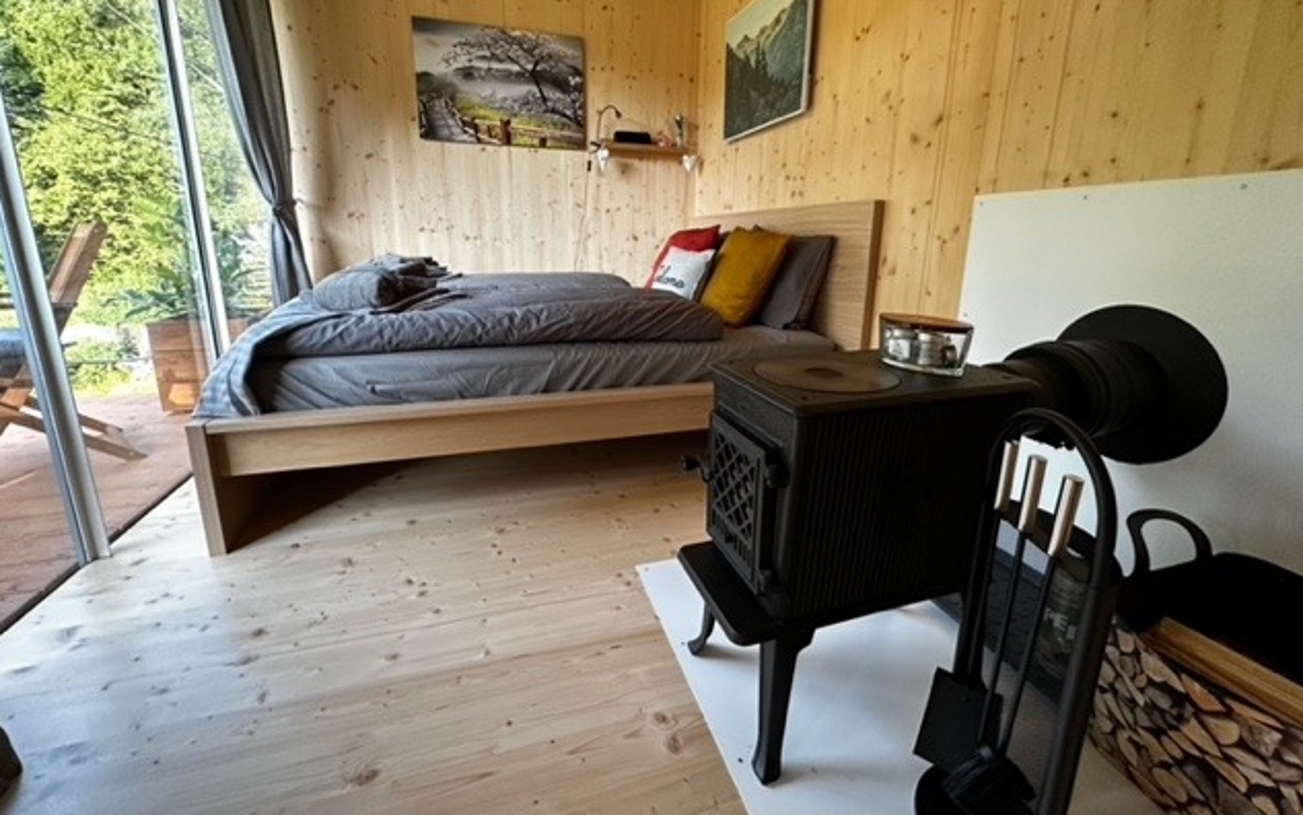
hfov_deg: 101.4
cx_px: 653
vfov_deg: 74.5
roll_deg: -1.0
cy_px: 354
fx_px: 533
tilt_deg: -13.1
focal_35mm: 15
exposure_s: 1/99
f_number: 2.2
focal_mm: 2.22
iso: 250
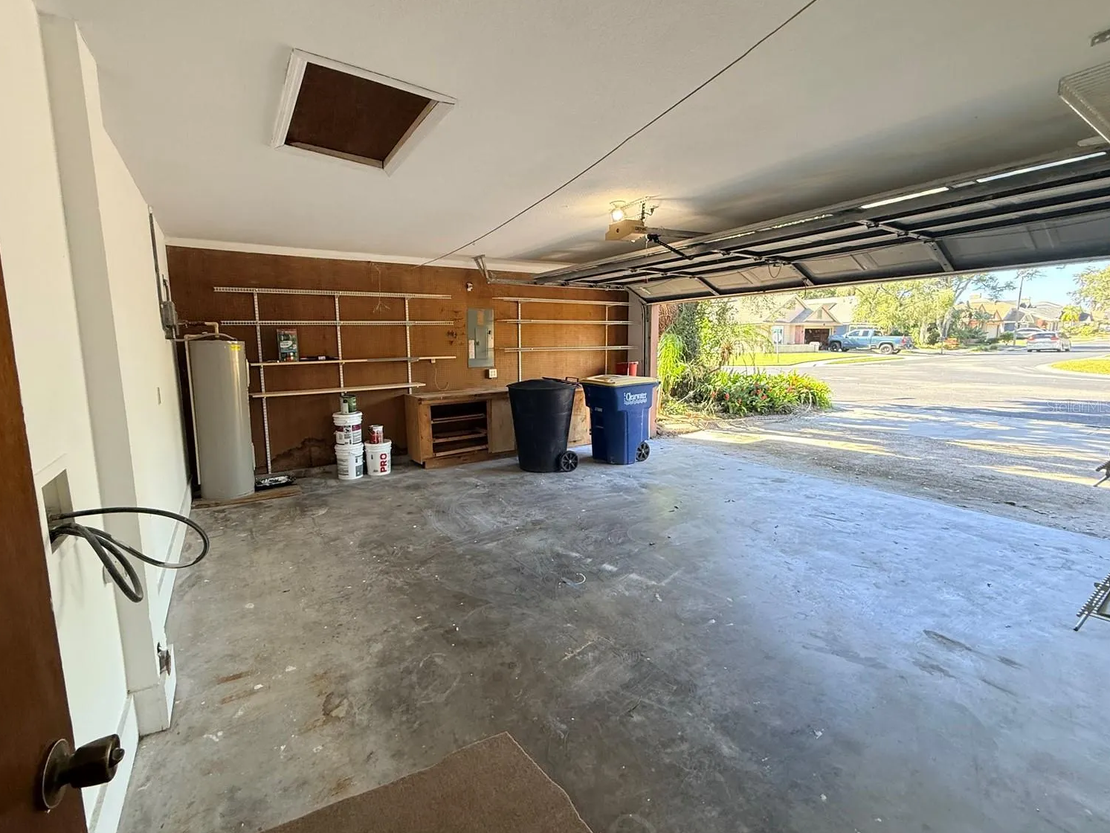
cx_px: 522
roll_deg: +1.2
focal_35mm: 15
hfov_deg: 98.1
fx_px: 481
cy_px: 406
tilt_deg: -7.2
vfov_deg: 81.7
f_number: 2.2
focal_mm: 2.22
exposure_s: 1/120
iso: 200
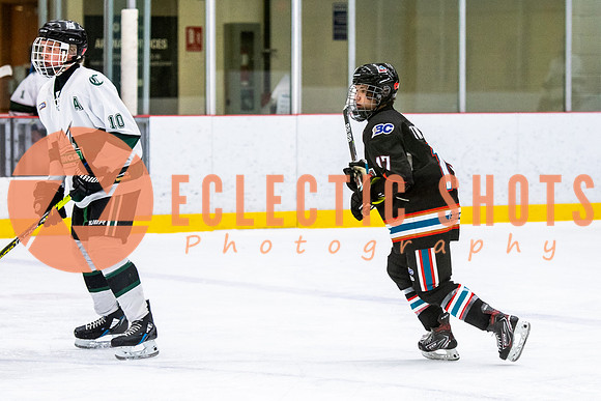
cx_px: 375
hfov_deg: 10.0
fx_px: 3424
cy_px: 190
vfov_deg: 6.7
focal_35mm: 205
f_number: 2.8
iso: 1600
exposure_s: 1/640
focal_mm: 105
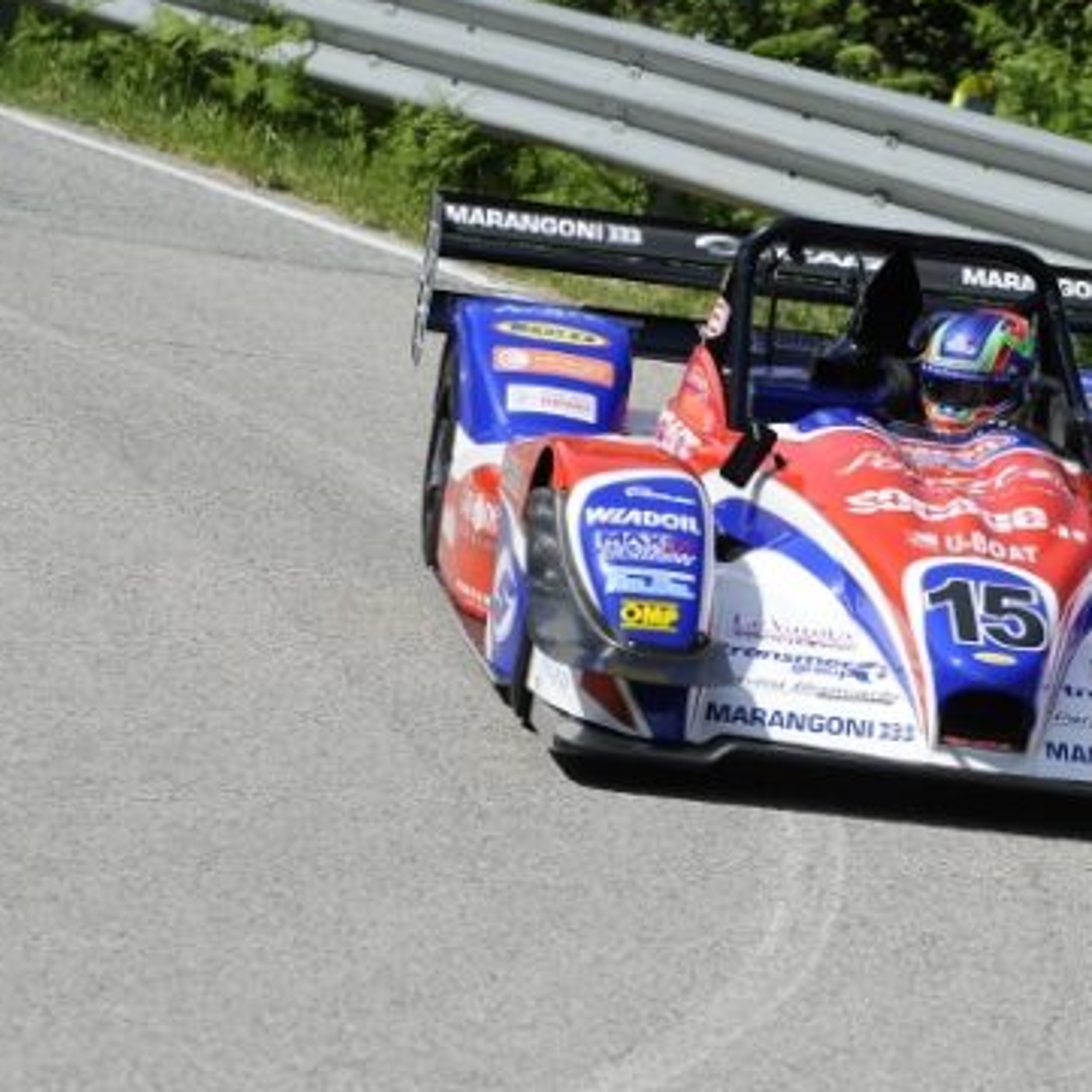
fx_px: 10315
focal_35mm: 289
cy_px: 537
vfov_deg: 6.1
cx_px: 850
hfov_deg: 6.1
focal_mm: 160
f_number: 6.3
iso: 200
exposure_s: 1/1000
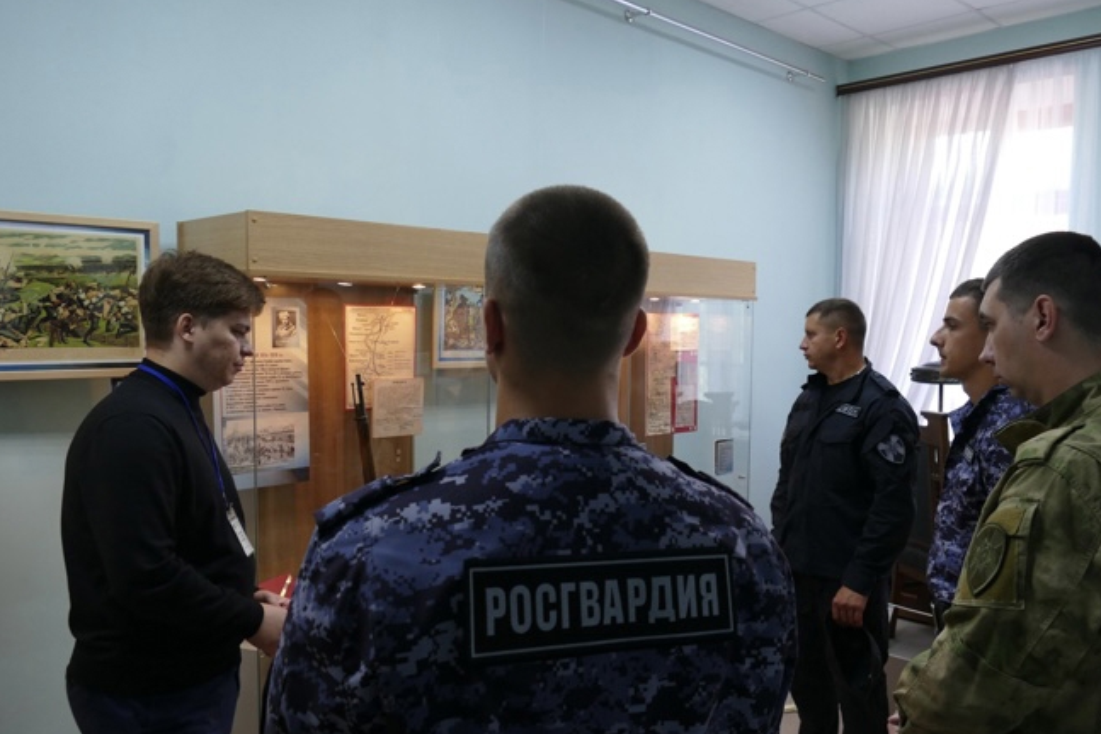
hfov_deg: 63.4
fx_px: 887
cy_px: 402
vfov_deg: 44.9
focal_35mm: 29
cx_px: 630
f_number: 2.8
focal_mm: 9.12
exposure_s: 1/60
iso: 320
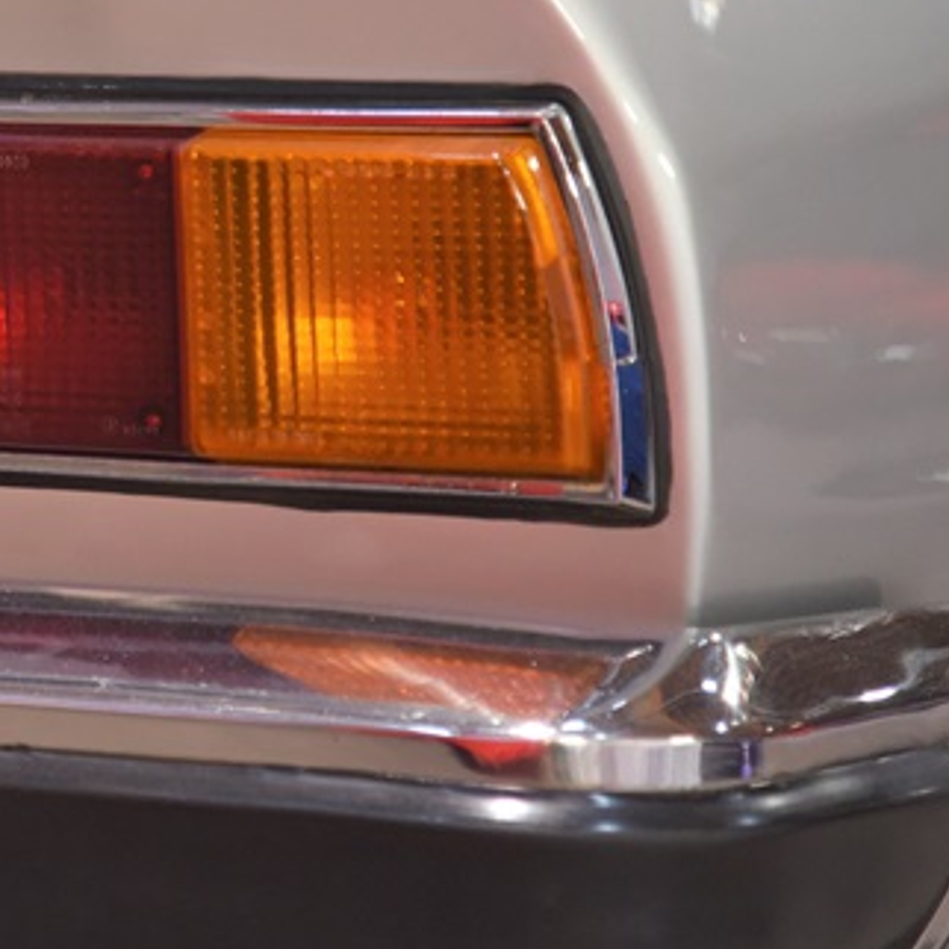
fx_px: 8964
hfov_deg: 6.0
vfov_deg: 6.1
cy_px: 153
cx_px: -287
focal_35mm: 289
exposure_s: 1/60
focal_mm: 120
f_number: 4
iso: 1800
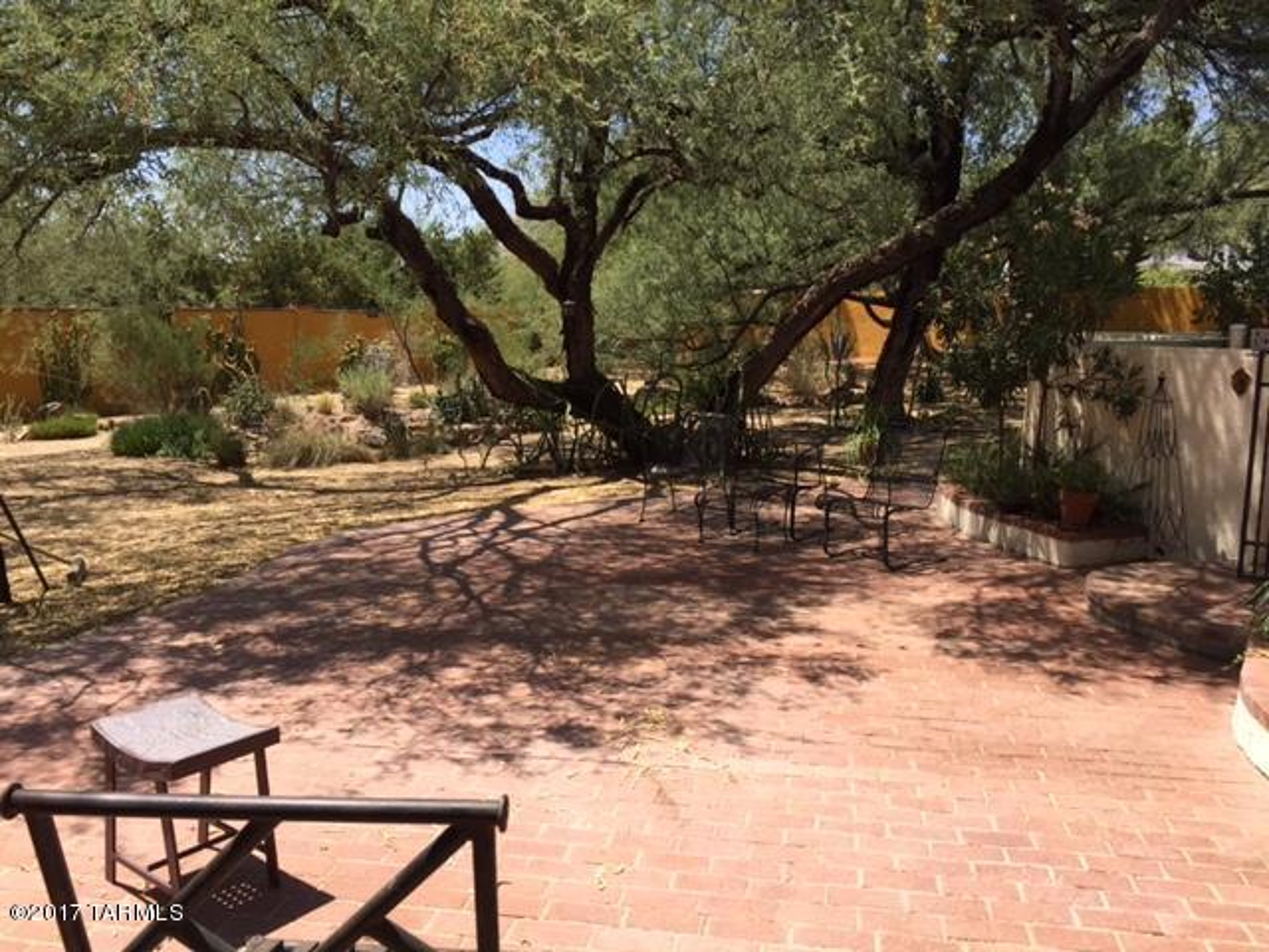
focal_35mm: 29
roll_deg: -0.7
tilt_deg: -9.7
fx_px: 1063
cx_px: 634
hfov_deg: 61.7
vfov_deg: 48.2
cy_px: 476
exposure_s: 1/1464
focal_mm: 4.15
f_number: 2.2
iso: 32
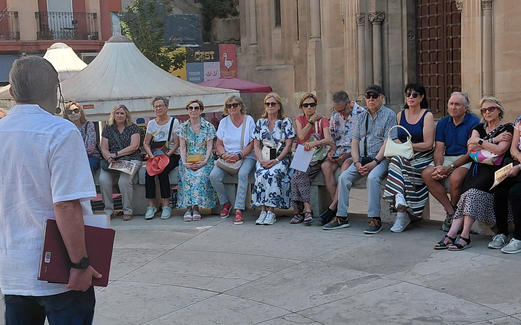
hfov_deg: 37.5
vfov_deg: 24.0
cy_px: 150
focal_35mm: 54
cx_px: 258
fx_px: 767
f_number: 1.8
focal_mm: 4.69
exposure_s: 1/1237
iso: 50
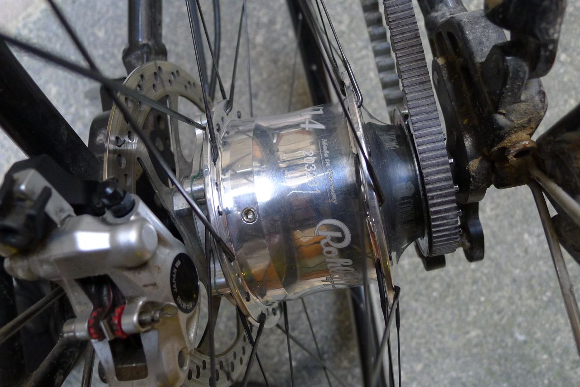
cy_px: 194
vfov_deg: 53.2
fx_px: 387
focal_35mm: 24
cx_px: 290
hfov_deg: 73.7
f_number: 2
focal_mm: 5.1
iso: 400
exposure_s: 1/60
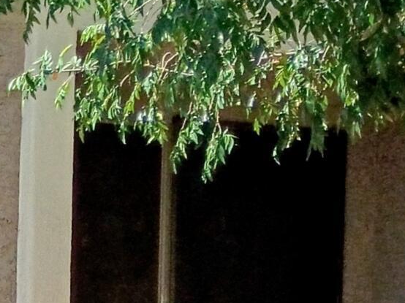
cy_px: 497
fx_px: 1836
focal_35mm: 157
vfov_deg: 9.1
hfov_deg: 10.9
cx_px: -535
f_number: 1.8
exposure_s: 1/926
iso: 105
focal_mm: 4.27
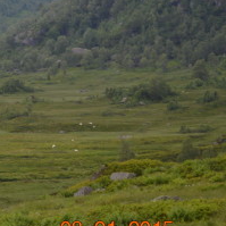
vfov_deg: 10.2
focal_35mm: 170
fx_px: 1256
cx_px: -149
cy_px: 5
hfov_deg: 9.9
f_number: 5
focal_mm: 38
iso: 110
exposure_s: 1/125
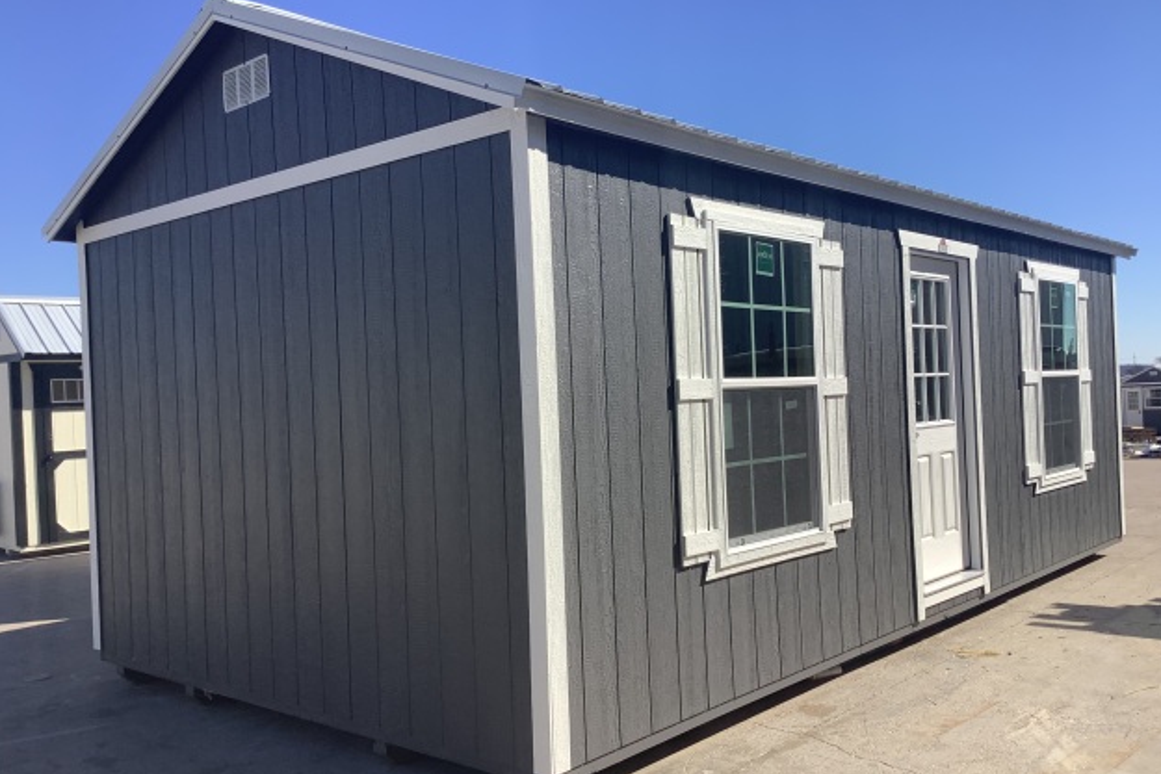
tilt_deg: +0.5
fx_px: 1064
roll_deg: +1.7
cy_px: 401
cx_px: 576
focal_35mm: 33
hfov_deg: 57.2
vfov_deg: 40.0
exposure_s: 1/1314
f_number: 2.4
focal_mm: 3.3
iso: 25
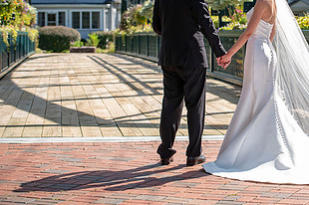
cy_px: 58
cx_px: 265
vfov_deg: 10.3
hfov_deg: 15.3
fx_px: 1140
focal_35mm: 133
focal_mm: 70
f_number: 4
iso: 50
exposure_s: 1/320
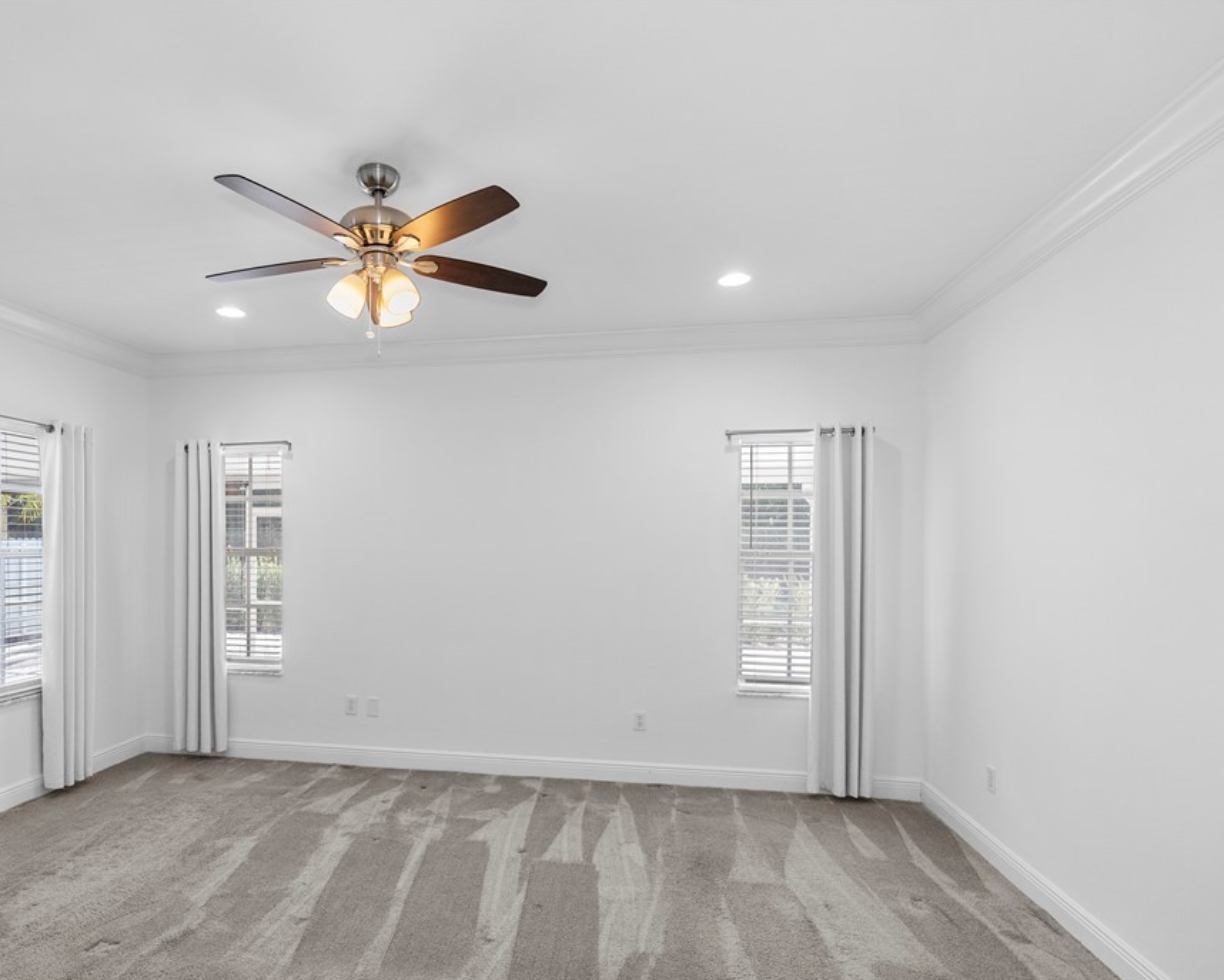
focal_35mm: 19
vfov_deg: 70.8
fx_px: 689
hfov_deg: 82.4
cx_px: 498
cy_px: 511
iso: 400
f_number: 4
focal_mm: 16
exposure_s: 1/160
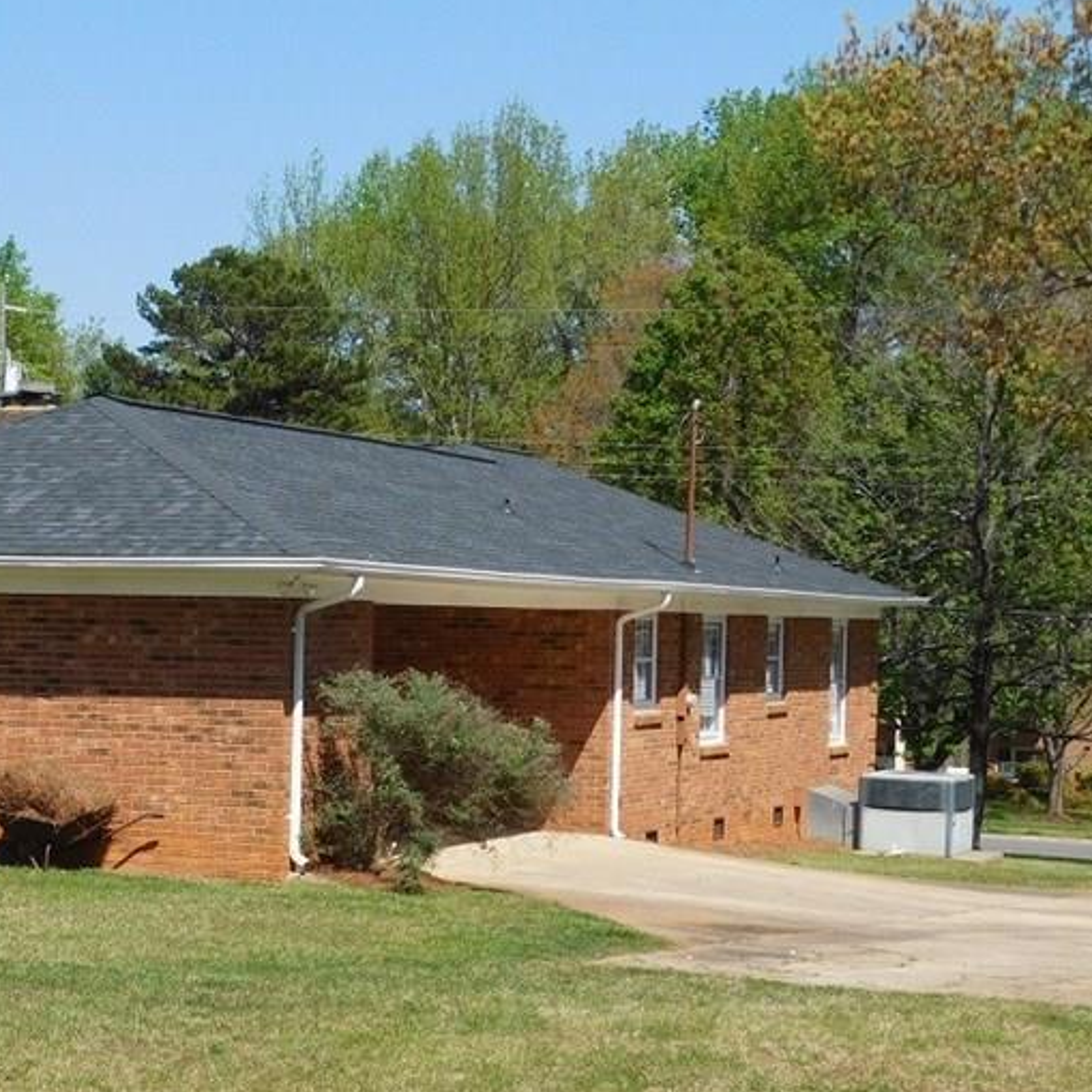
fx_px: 2855
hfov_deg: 21.2
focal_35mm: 80
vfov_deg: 21.6
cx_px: 112
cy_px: 687
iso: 125
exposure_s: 1/1000
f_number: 3.7
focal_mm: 8
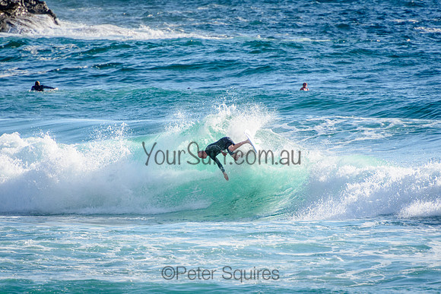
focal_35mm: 611
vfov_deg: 2.3
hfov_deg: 3.4
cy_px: 147
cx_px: 220
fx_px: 7480
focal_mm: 400
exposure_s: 1/2000
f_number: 5.6
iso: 360
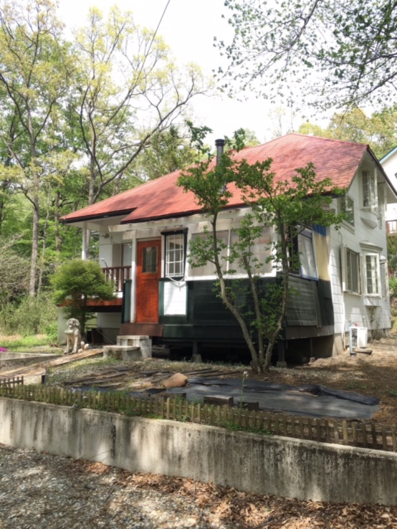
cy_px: 264
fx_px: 443
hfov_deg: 48.2
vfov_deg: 61.7
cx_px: 198
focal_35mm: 29
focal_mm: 4.15
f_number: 2.2
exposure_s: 1/330
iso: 25
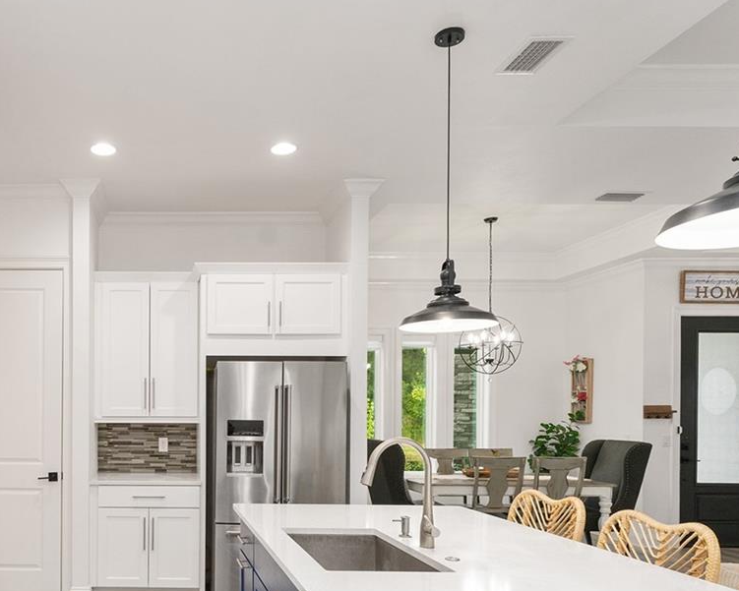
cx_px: 154
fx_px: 612
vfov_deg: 50.0
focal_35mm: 28
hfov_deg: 57.8
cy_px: 421
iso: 1250
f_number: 7.1
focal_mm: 14
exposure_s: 1/30
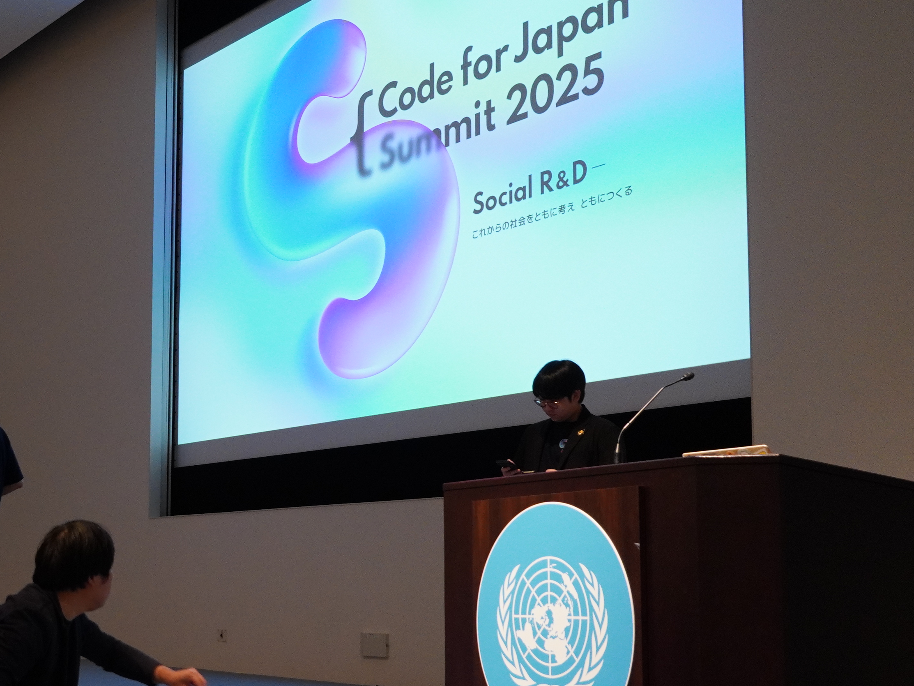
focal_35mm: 55
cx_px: 168
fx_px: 1452
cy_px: 450
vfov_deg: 26.4
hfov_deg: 33.8
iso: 1250
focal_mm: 20
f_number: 4
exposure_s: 1/100
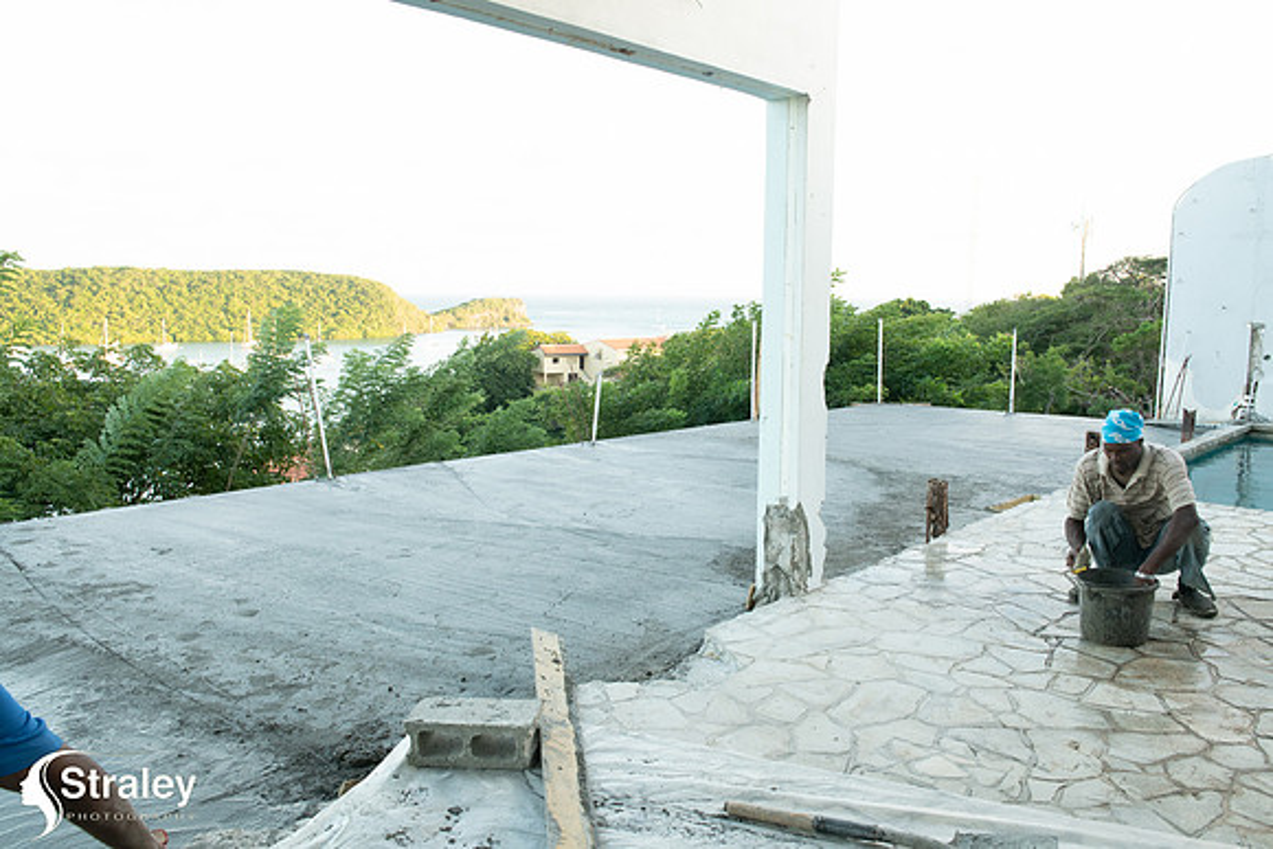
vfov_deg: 46.4
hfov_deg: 65.5
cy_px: 424
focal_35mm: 28
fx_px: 990
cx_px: 636
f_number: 13
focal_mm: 28
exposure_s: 1/60
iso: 500
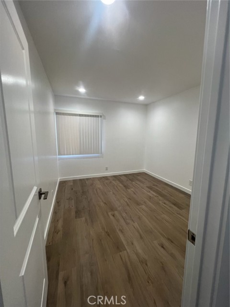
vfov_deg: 106.2
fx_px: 115
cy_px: 154
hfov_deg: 89.9
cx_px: 115
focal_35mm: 13
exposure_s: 1/120
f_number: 1.8
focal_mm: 1.57
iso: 80
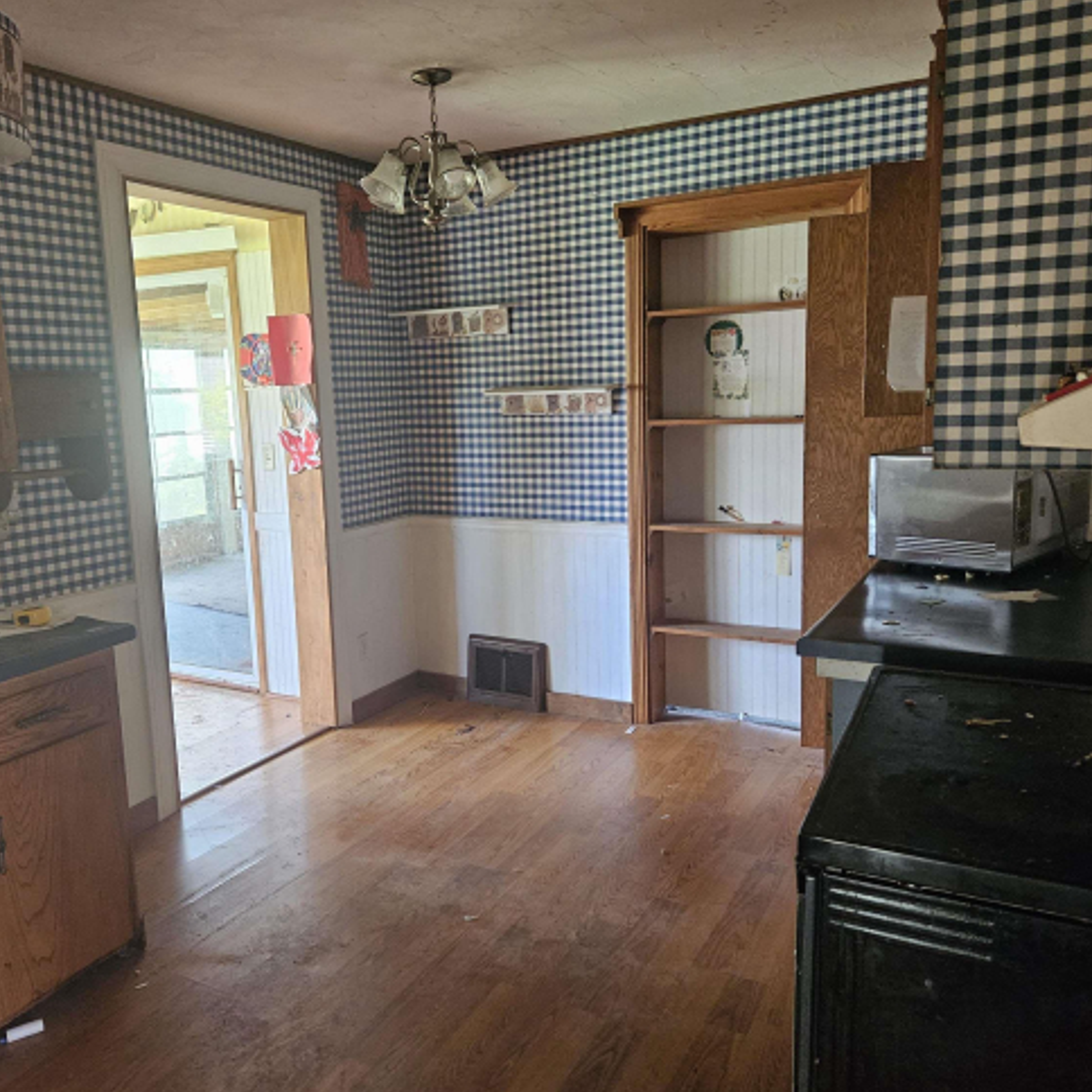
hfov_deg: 57.1
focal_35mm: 28
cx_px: 477
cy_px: 539
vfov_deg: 57.3
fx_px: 999
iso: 1000
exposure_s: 1/120
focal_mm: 5.4
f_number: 1.8
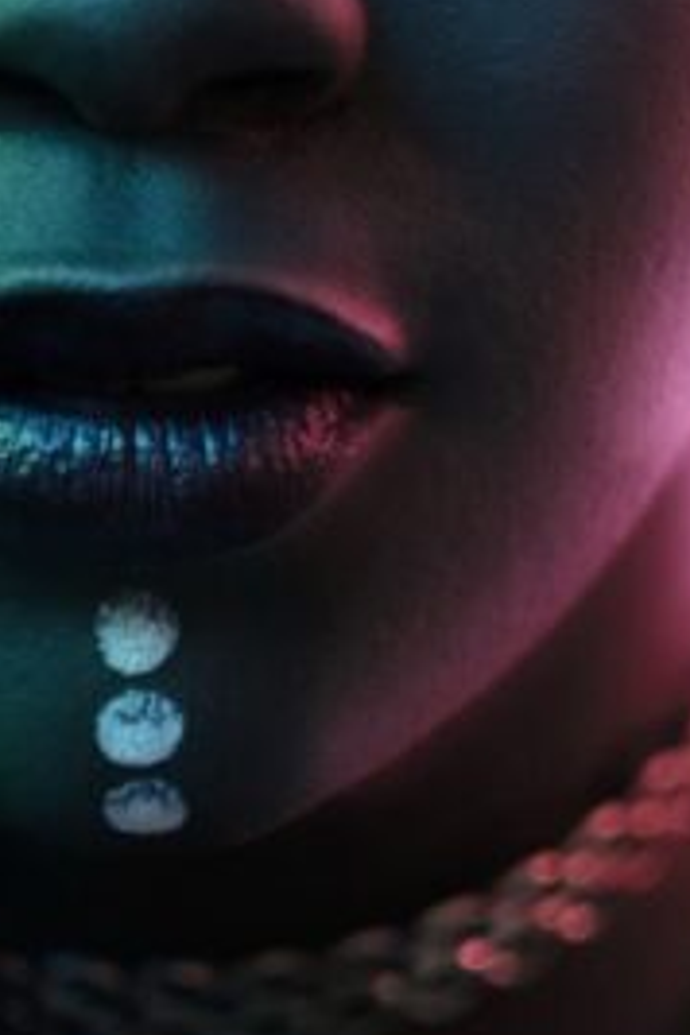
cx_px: 141
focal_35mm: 322
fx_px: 9257
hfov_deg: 4.3
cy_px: 225
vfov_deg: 6.4
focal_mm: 56
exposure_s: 1/180
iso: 200
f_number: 1.2
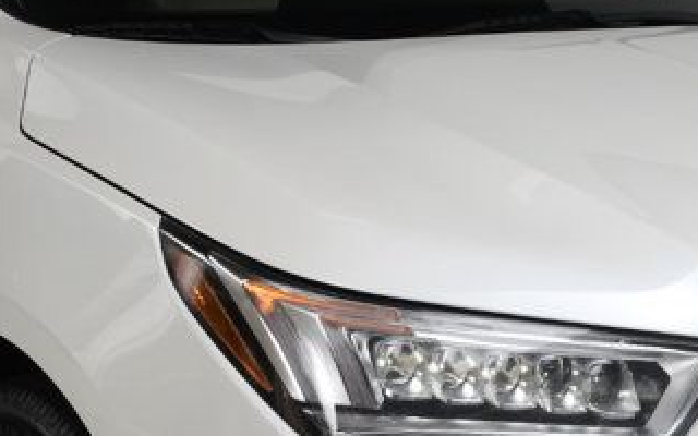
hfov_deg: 18.8
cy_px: 331
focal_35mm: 111
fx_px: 2112
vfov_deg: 11.8
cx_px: 377
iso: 100
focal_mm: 23
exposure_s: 1/160
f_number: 13
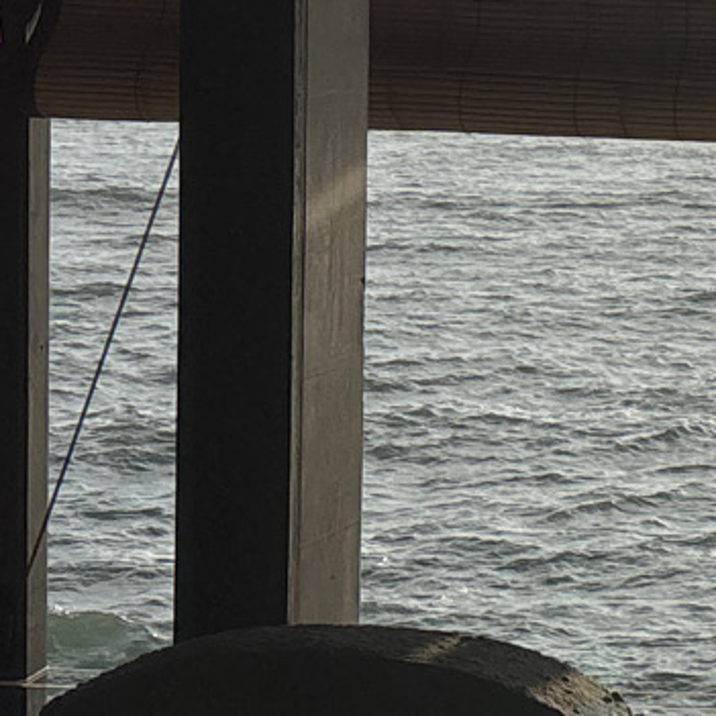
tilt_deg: -2.2
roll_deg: -0.5
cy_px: 39
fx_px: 3066
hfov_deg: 12.3
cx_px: 1257
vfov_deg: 13.2
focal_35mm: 131
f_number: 1.6
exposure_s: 1/13889
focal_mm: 5.96
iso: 50
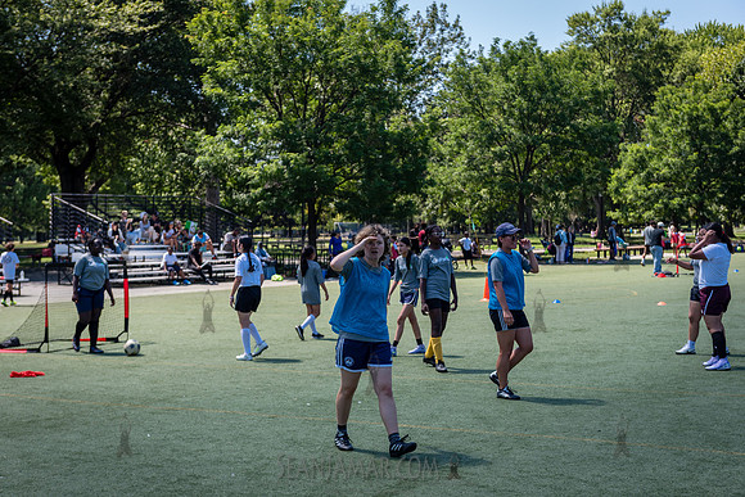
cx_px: 372
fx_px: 1283
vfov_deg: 21.9
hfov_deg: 32.4
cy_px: 248
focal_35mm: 62
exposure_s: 1/800
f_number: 4
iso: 200
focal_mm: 62
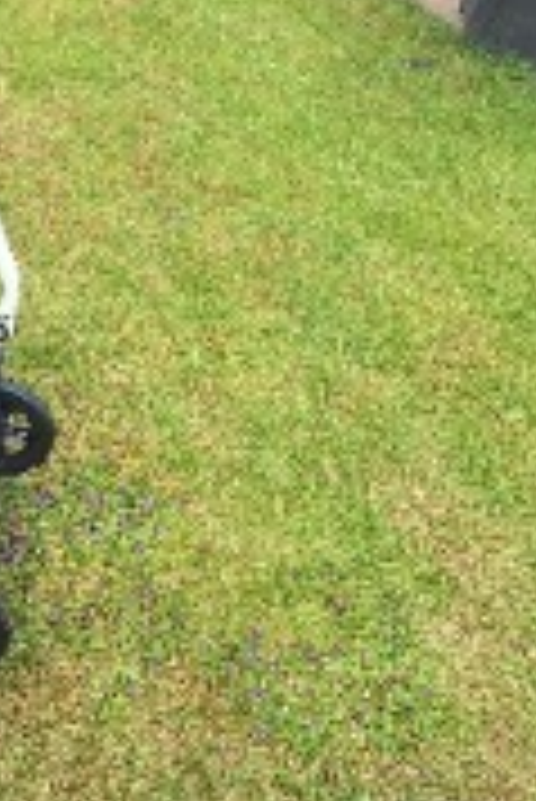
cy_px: 472
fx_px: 1137
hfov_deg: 24.4
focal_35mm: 51
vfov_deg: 38.7
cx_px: -79
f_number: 1.8
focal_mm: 5.54
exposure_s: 1/966
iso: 40
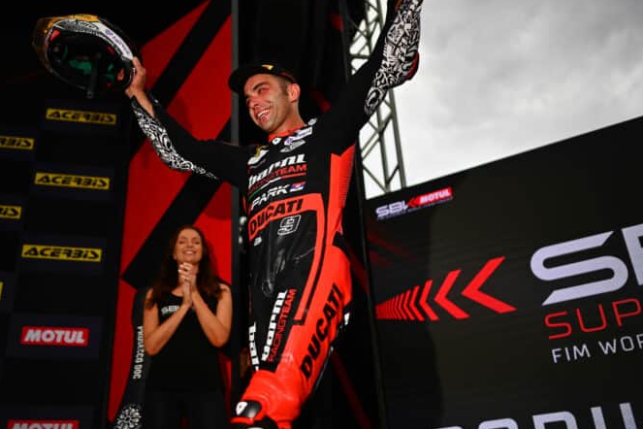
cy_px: 188
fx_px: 714
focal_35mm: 40
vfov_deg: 33.4
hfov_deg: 48.3
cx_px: 280
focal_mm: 35
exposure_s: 1/3200
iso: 50
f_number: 1.8
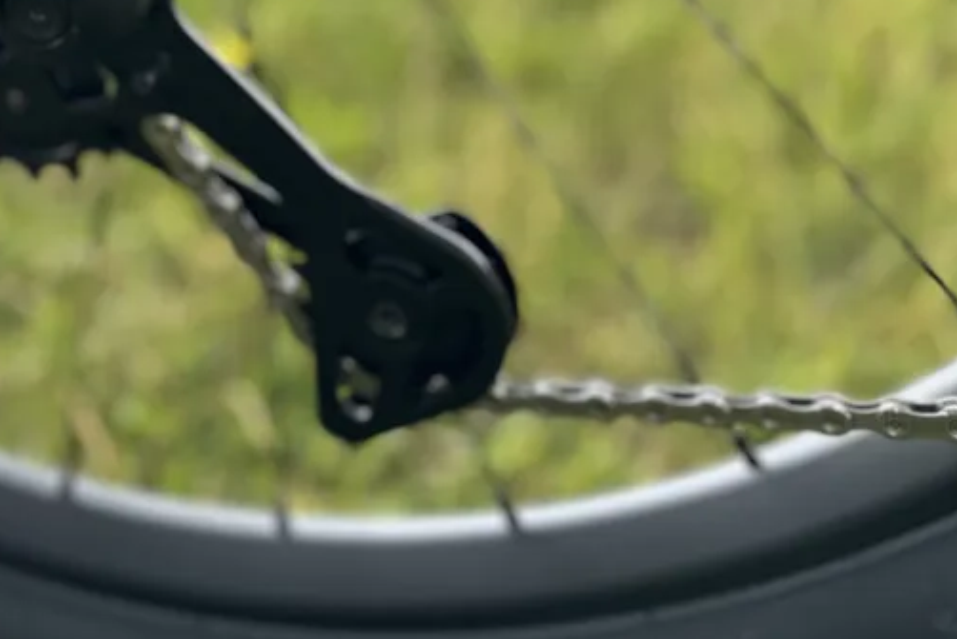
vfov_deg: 22.4
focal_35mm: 53
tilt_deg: -12.8
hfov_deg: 36.4
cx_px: 204
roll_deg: -2.0
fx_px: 1409
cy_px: -233
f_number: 1.78
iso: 80
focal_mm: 6.86
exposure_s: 1/376
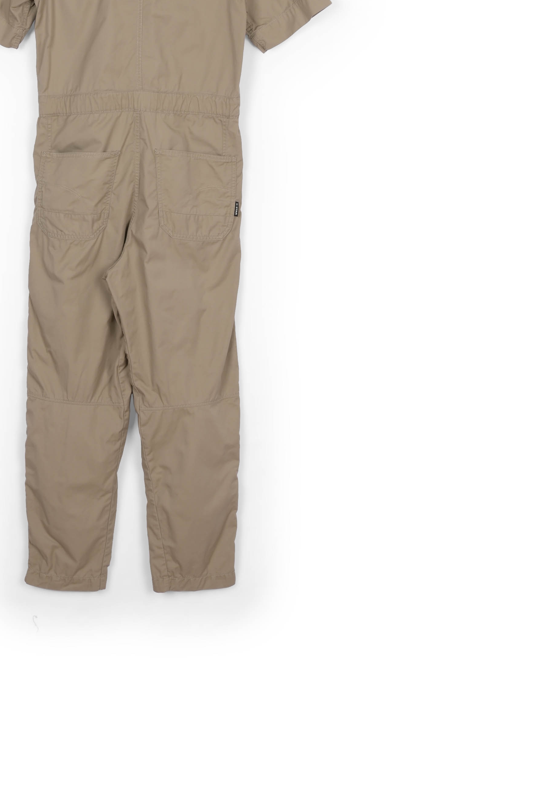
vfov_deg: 34.4
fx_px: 1285
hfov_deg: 23.6
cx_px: 144
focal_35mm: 57
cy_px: 215
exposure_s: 1/125
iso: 100
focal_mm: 38
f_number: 13
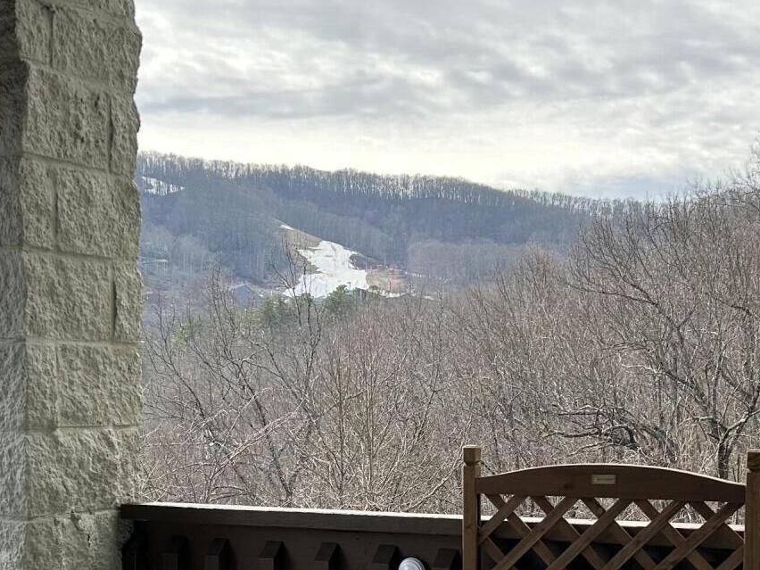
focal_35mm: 61
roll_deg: -0.2
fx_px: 1339
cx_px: 443
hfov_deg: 31.6
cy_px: 510
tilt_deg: -5.4
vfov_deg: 23.4
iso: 50
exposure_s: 1/1009
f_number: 1.5
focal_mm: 5.7
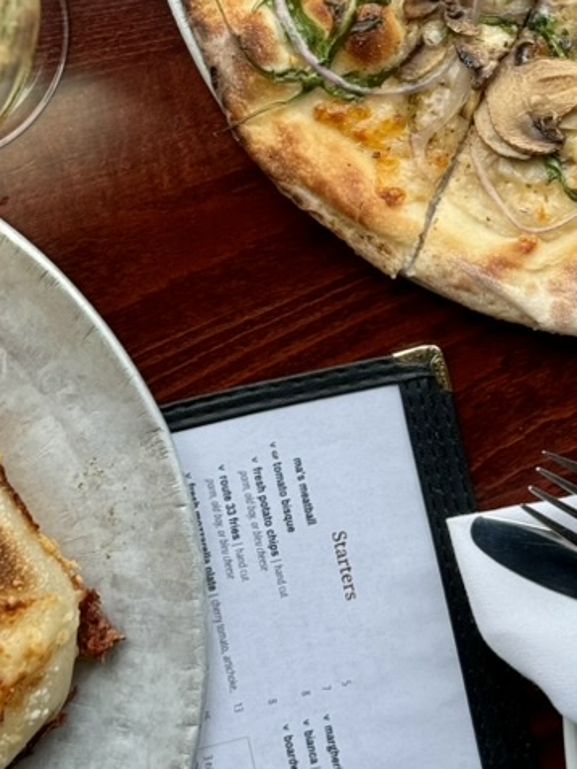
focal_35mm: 103
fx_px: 2288
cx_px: 372
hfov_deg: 14.4
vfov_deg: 18.7
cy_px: 32
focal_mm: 6.86
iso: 64
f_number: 1.78
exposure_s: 1/194
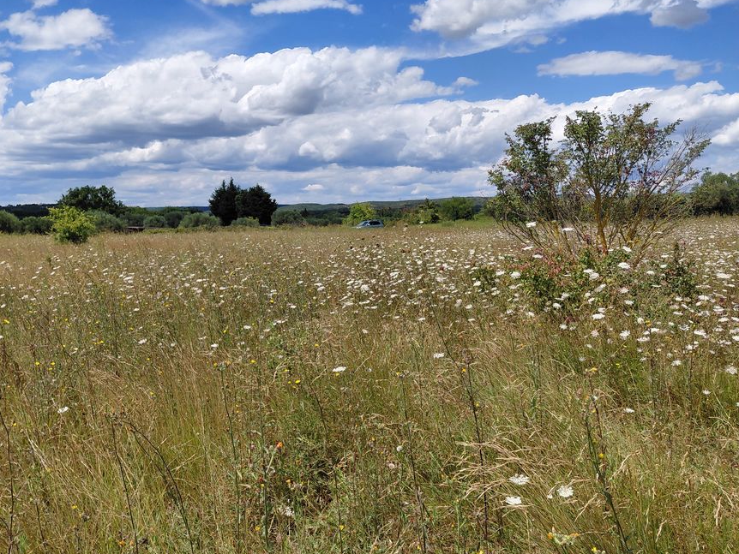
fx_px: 619
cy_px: 254
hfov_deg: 61.4
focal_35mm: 29
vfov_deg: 48.2
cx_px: 318
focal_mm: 4.69
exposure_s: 1/3876
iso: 50
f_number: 1.8
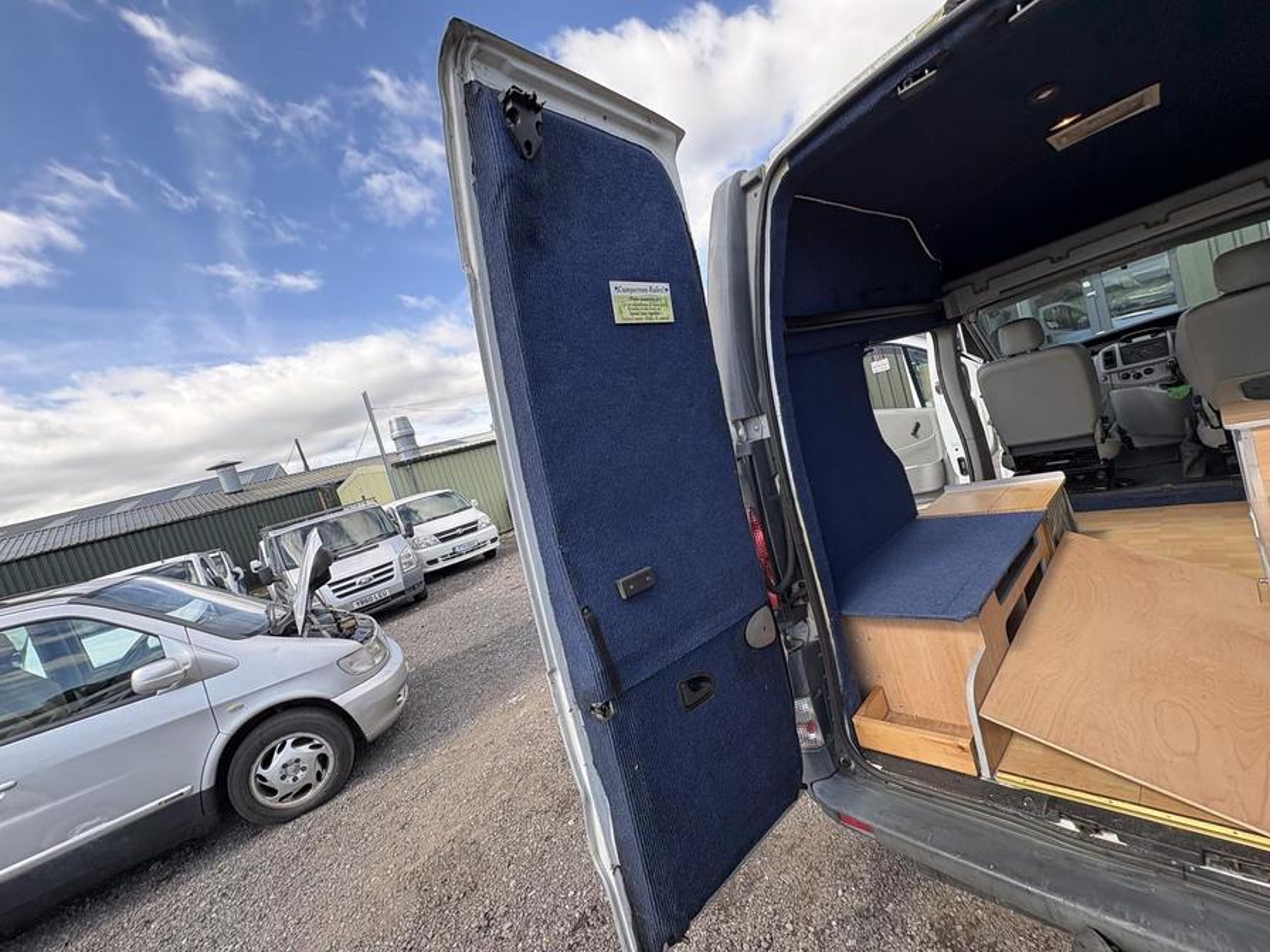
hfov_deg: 102.1
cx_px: 635
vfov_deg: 85.7
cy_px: 476
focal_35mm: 14
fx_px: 514
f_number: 2.2
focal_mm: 2.22
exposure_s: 1/233
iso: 50
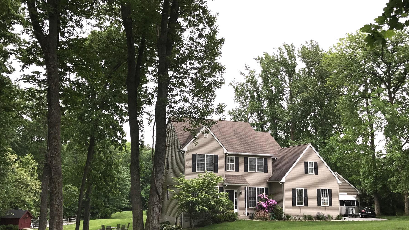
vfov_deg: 33.7
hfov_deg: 56.6
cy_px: 110
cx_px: 211
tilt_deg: +11.9
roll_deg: -0.4
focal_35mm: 35
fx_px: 380
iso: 20
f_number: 1.8
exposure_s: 1/124
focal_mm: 3.99
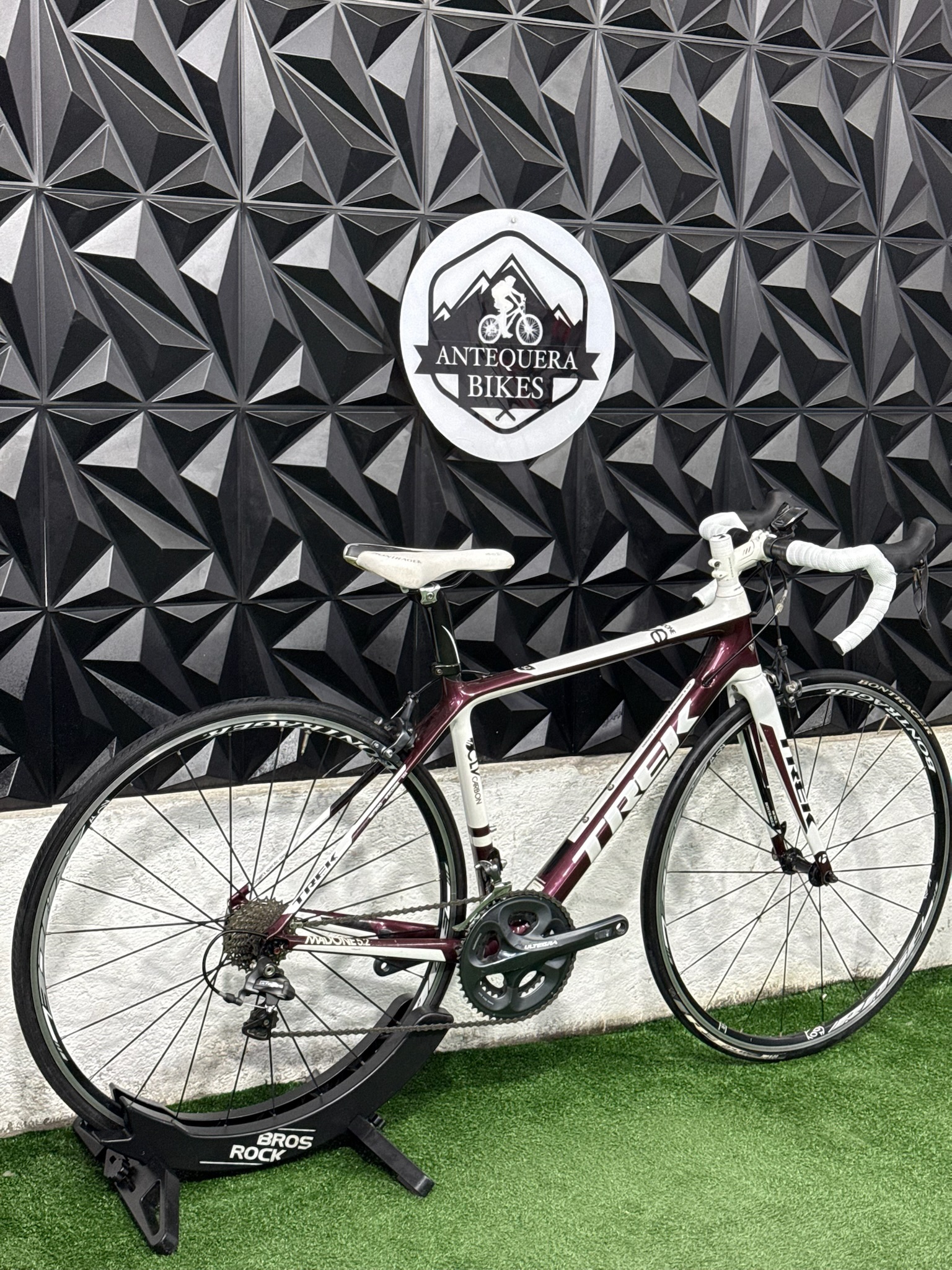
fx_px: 1760
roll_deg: -2.5
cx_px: 476
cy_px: 635
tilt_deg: -8.4
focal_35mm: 48
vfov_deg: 39.7
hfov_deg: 30.3
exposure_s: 1/60
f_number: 1.78
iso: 200
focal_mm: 6.76
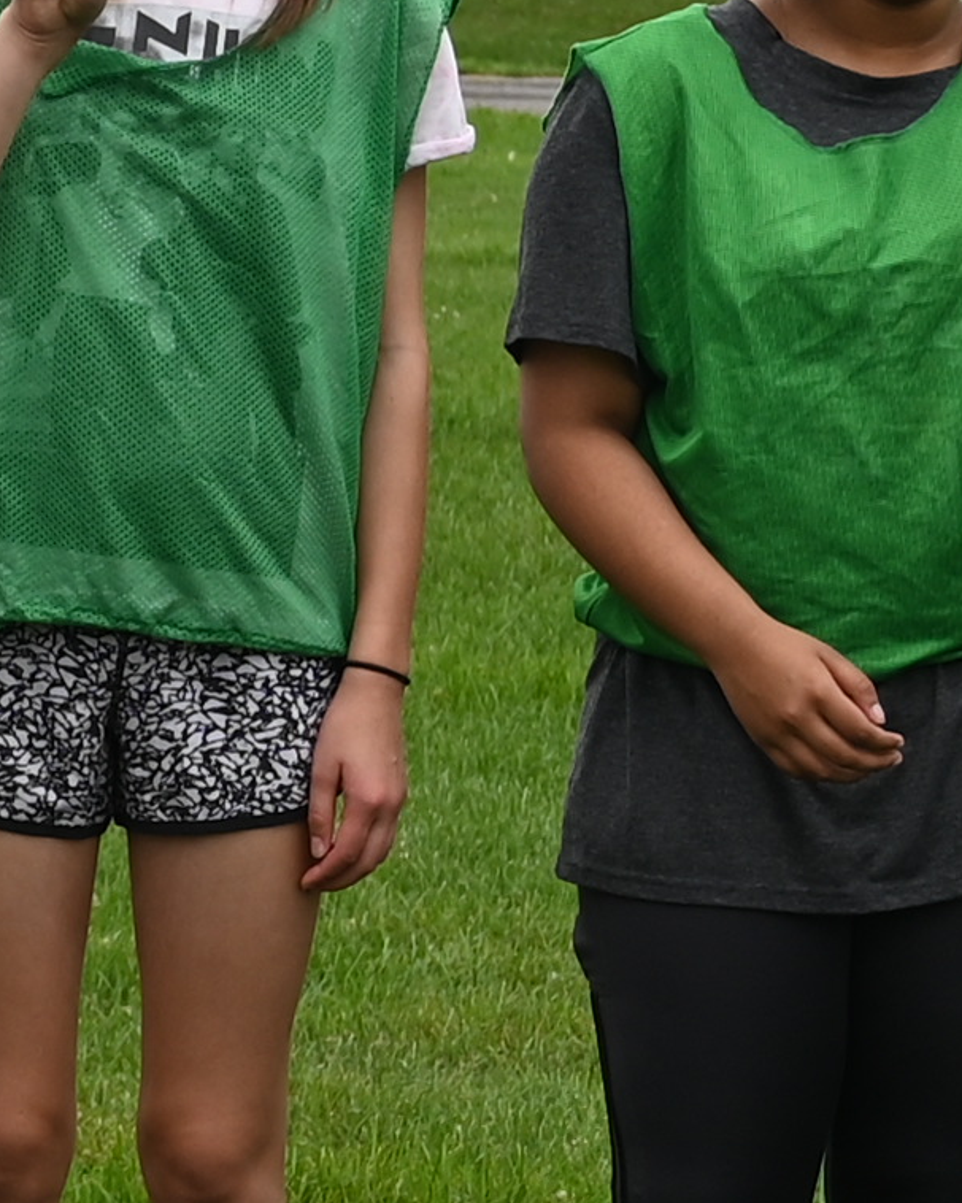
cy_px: 549
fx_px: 8357
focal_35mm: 235
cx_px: -1203
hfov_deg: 6.3
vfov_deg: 8.2
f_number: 5.6
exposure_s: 1/250
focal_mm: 31.5
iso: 160
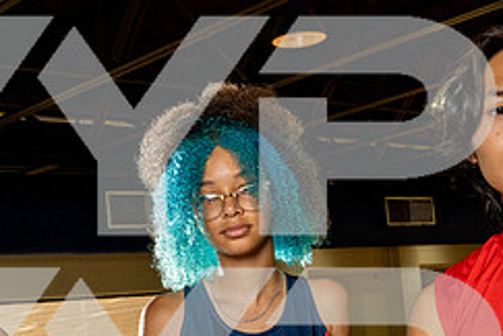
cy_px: 379
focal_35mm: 74
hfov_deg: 27.3
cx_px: 226
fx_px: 1034
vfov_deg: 17.7
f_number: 6.3
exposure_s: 1/250
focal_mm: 31
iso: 800
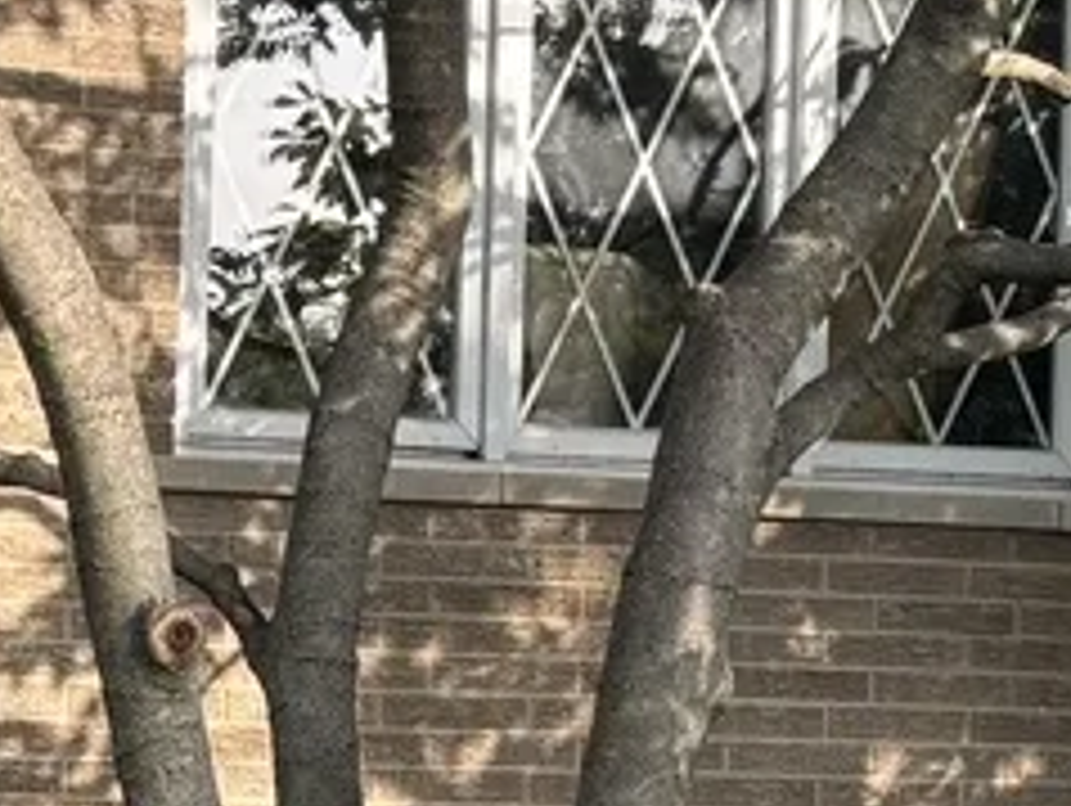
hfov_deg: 12.4
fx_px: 4862
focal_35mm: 157
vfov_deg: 9.5
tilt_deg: +0.3
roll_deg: -1.5
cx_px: 50
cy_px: 563
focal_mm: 5.96
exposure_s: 1/288
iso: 50
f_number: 1.6
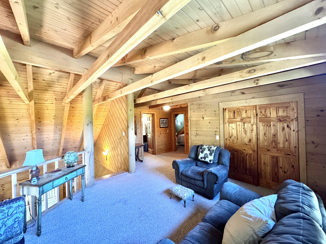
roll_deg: +1.0
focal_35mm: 14
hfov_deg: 102.1
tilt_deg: -1.1
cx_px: 163
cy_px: 122
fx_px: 132
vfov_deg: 85.7
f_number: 2.2
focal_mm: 2.22
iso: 800
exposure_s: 1/60
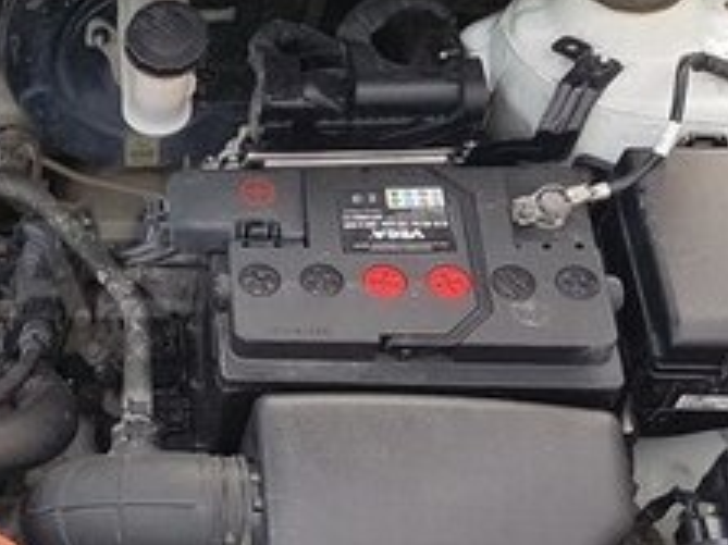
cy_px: 269
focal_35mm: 77
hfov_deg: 23.1
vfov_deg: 19.1
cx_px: -163
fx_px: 1618
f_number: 1.7
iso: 50
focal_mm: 4.2
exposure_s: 1/263
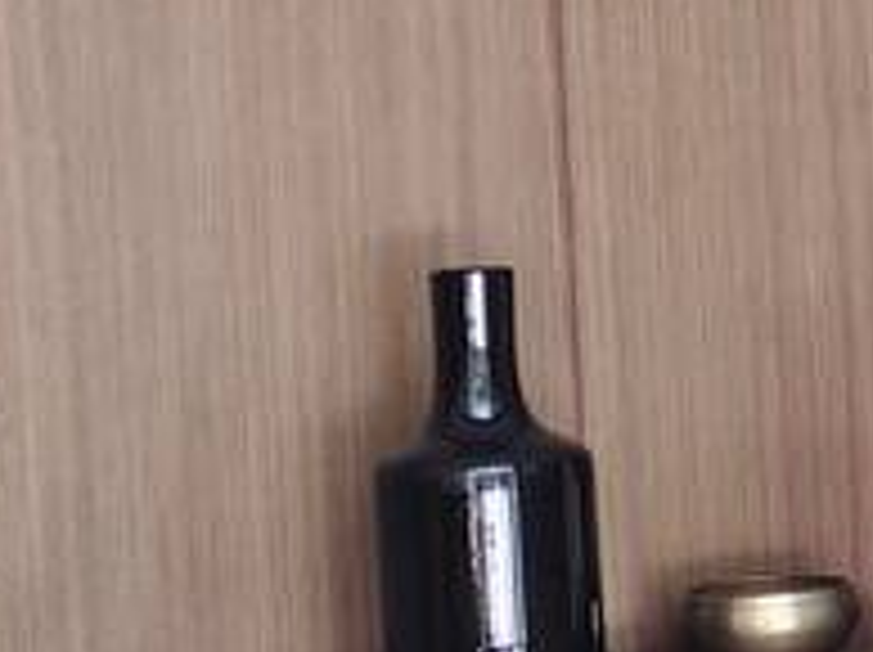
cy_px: 288
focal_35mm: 186
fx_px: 4685
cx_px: 2673
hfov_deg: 8.7
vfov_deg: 8.0
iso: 251
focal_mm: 4.71
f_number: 1.7
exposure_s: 1/76.1
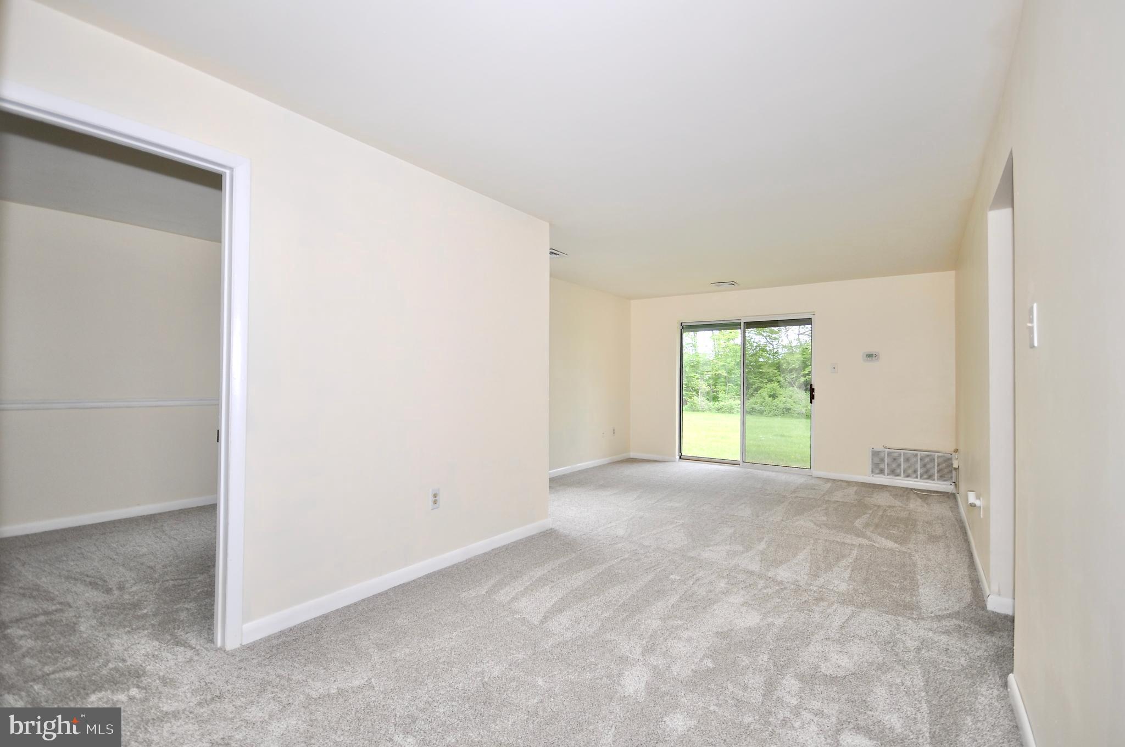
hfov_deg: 100.5
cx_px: 562
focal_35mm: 15
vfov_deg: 77.2
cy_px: 374
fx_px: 468
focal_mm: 10
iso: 100
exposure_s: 1/60
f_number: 4
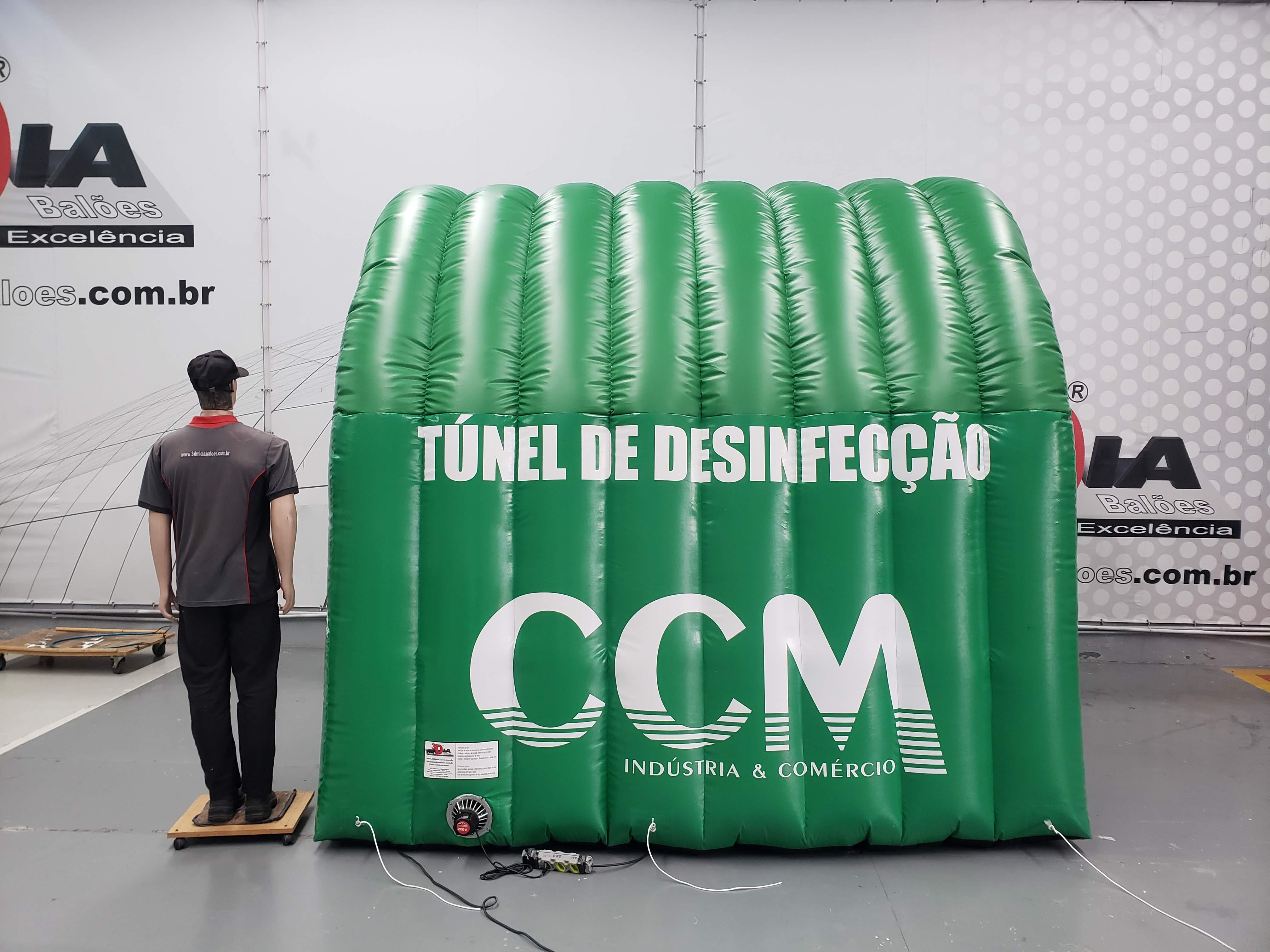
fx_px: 954
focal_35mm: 26
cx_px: 635
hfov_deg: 67.3
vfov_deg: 53.1
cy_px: 476
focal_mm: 4.3
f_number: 2.4
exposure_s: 1/40
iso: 250
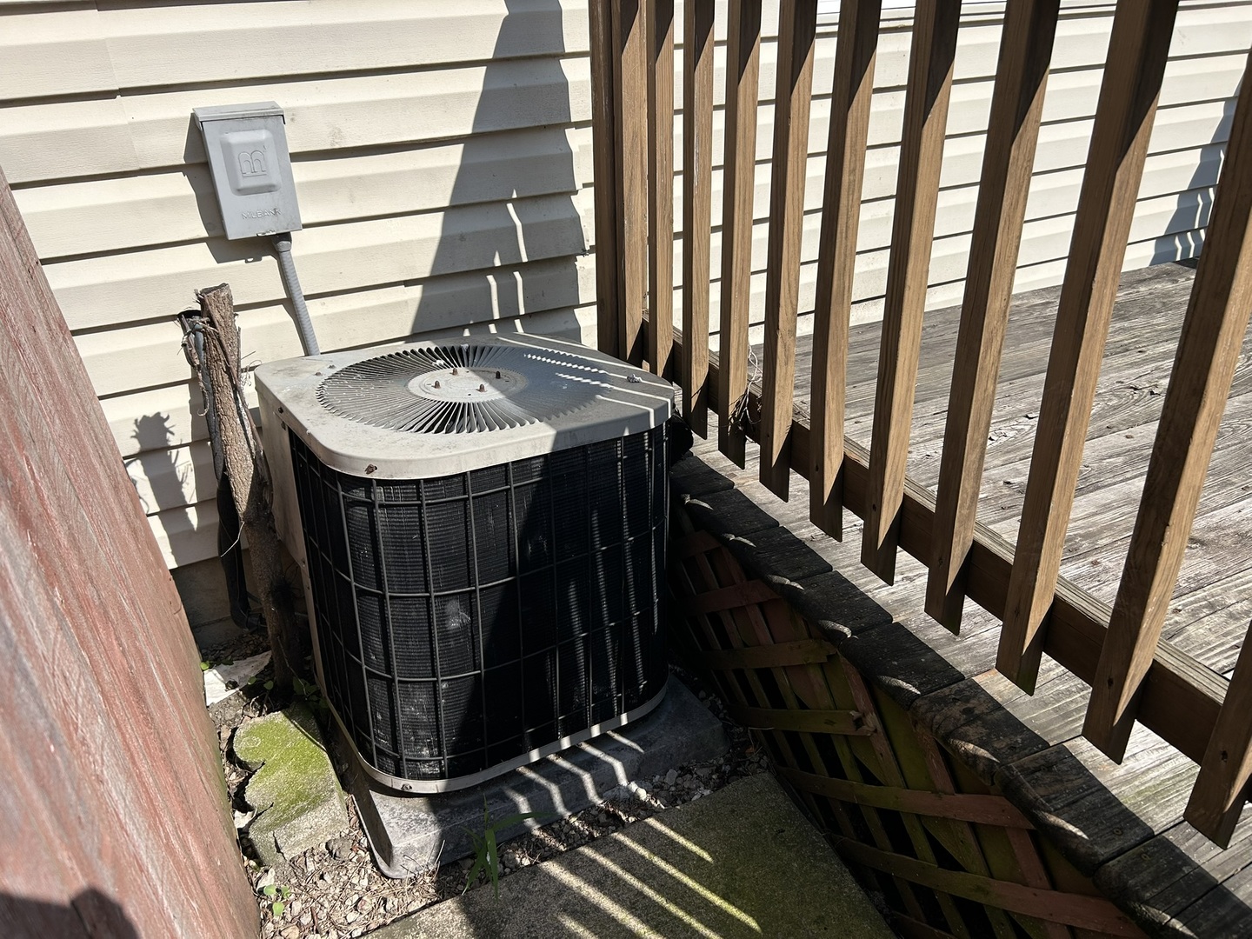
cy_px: 470
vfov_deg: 53.1
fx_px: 940
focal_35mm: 26
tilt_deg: -29.1
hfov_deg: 67.3
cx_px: 626
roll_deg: +2.3
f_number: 1.5
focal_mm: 5.7
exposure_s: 1/4115
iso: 50
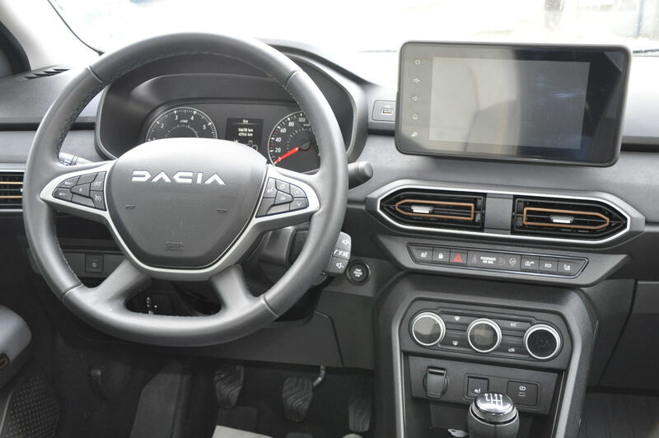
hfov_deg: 46.4
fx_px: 768
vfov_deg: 31.8
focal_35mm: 42
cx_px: 330
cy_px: 219
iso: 800
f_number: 4
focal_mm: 28
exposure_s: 1/60
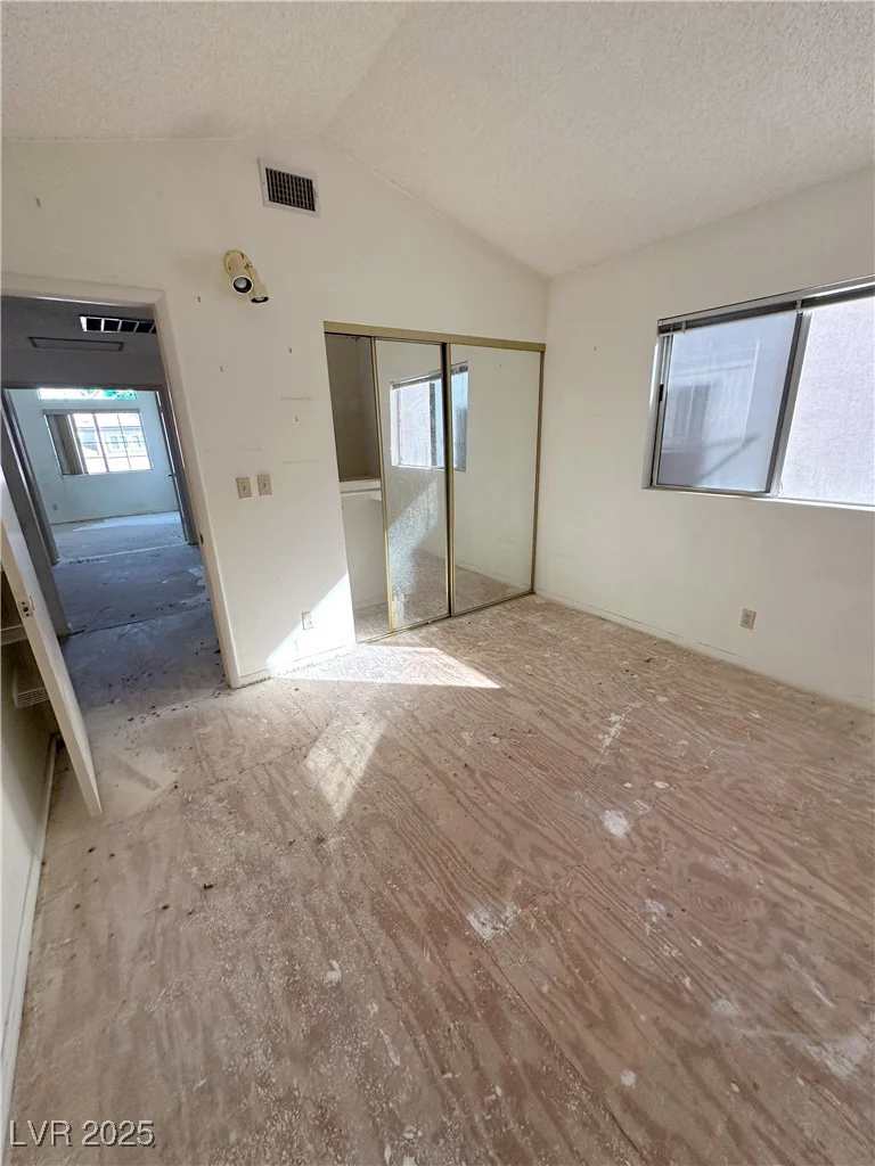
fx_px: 472
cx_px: 438
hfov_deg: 85.7
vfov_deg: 102.1
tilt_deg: -17.2
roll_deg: +2.0
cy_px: 583
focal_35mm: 14
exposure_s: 1/99
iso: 160
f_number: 2.2
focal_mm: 2.22
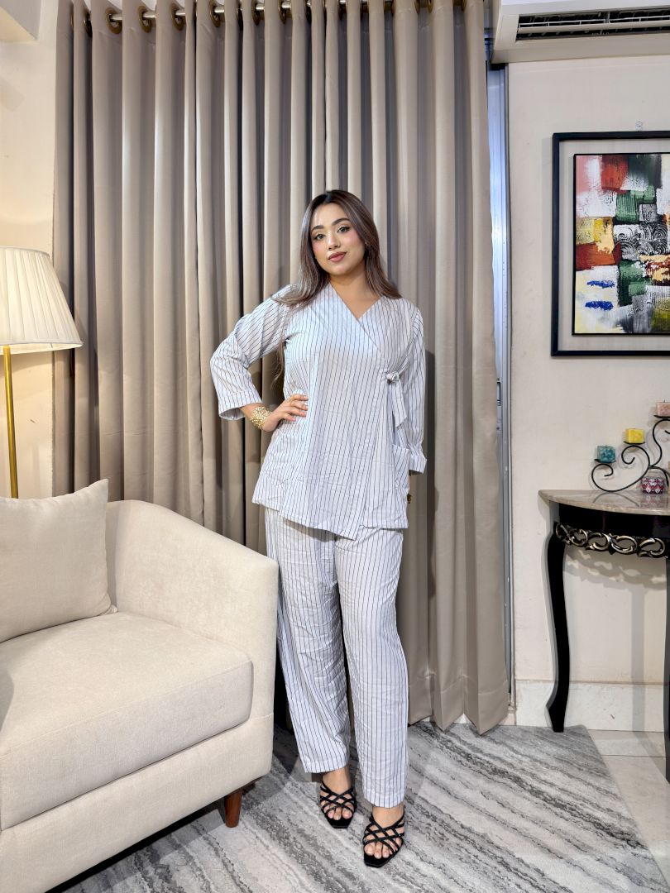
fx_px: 619
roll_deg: +0.3
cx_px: 335
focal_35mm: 24
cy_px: 446
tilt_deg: -5.0
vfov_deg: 71.6
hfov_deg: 56.8
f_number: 1.78
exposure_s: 1/121
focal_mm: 6.76
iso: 50
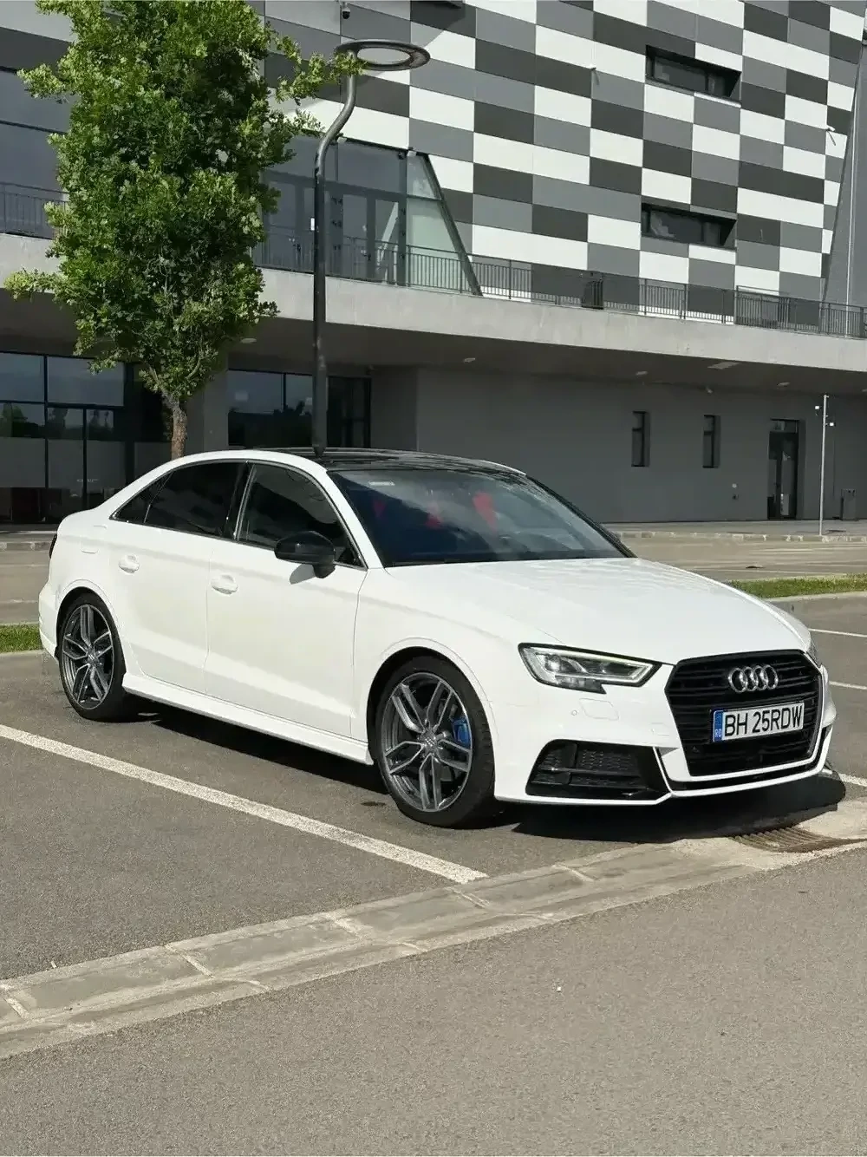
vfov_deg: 39.7
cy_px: 578
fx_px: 1603
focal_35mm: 48
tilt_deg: -3.1
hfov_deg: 30.3
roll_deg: -1.0
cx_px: 434
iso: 80
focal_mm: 6.76
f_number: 1.78
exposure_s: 1/11364
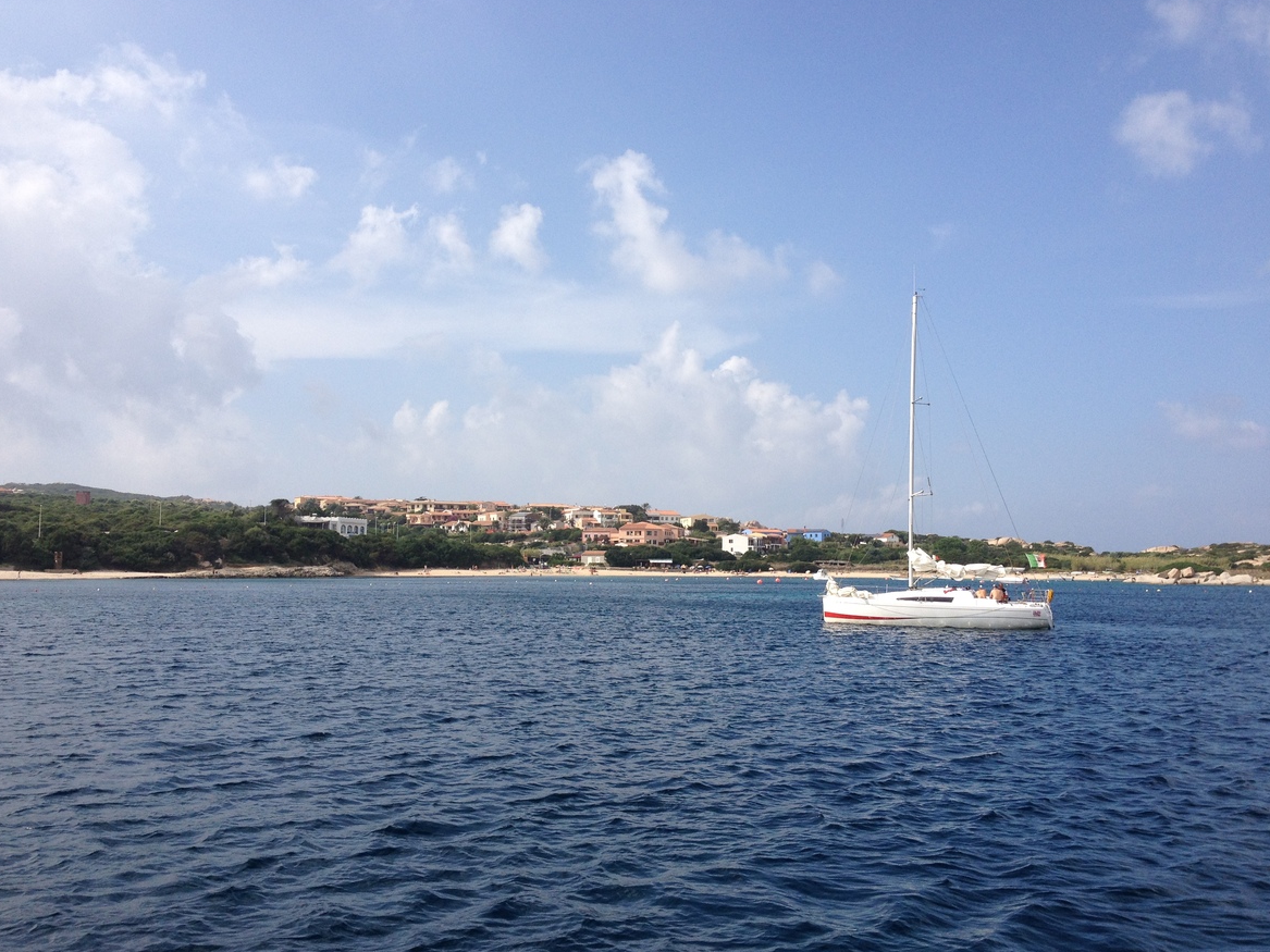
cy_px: 473
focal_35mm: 36
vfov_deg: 39.7
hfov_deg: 51.4
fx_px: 1321
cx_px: 622
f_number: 2.4
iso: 64
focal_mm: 4.28
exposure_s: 1/2123
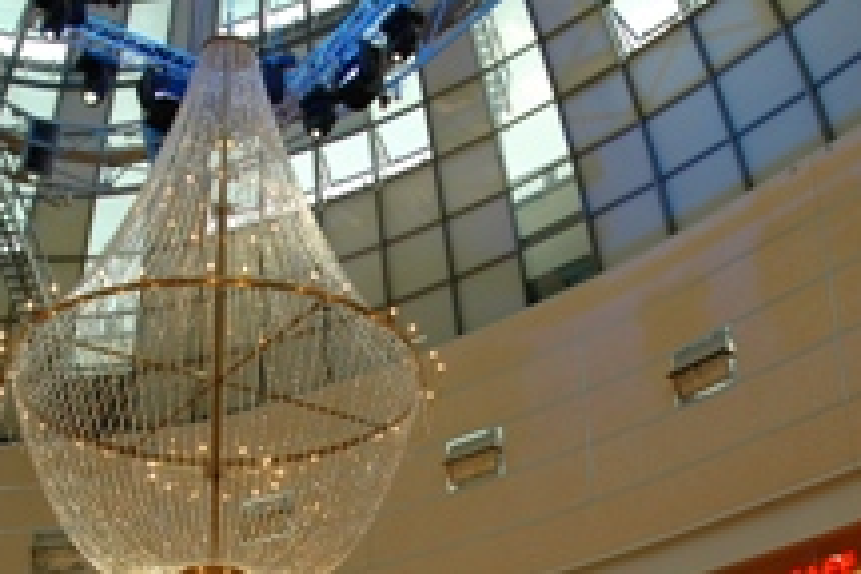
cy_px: 570
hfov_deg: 35.6
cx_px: 403
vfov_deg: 23.2
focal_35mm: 56
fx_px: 1339
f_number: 4.5
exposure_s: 1/50
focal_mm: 18
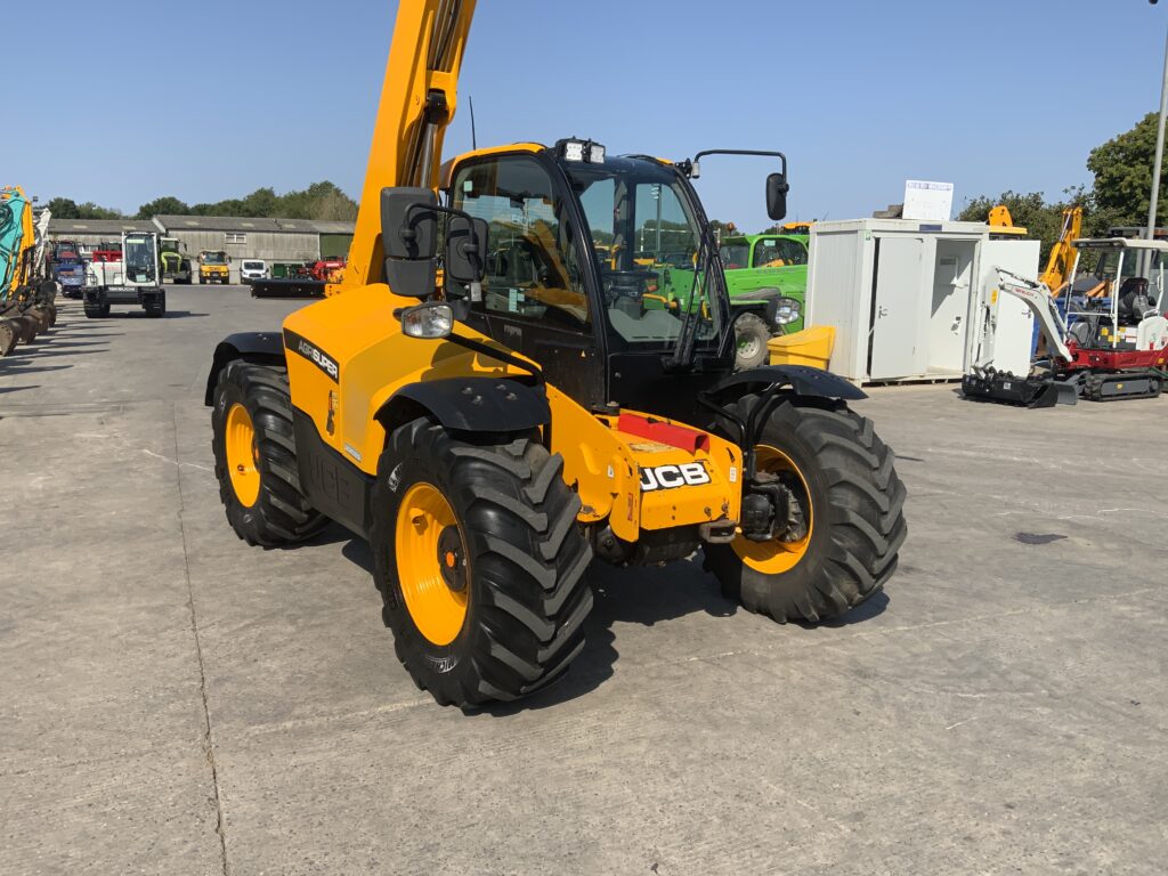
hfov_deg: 61.7
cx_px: 584
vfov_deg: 48.2
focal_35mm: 29
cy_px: 438
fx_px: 979
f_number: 1.8
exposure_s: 1/2227
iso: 16
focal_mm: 3
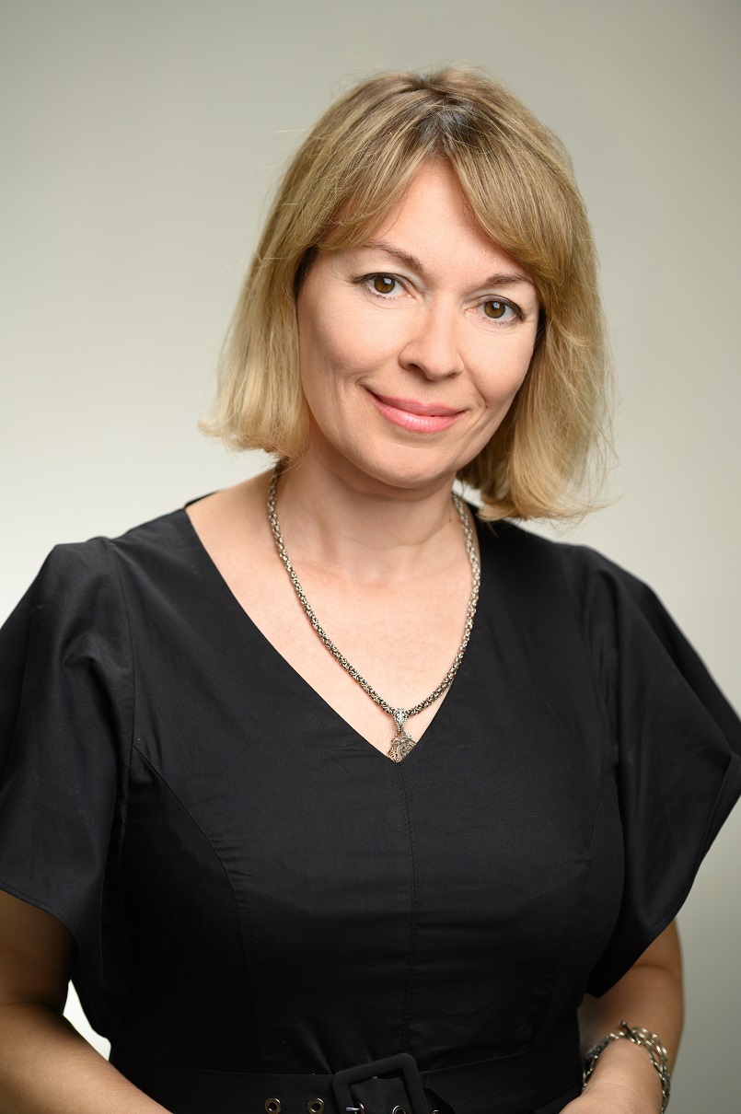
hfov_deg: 11.4
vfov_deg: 17.1
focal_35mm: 120
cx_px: 370
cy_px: 557
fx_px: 3710
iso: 100
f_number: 2.8
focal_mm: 120
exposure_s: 1/200
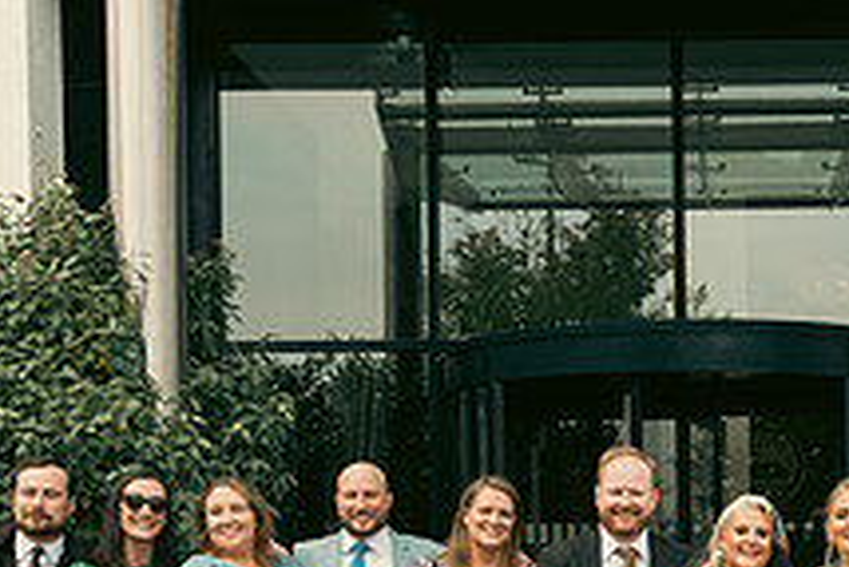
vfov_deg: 20.3
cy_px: 573
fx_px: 1534
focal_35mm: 65
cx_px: 766
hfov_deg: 29.6
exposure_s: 1/250
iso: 125
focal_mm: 24
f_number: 5
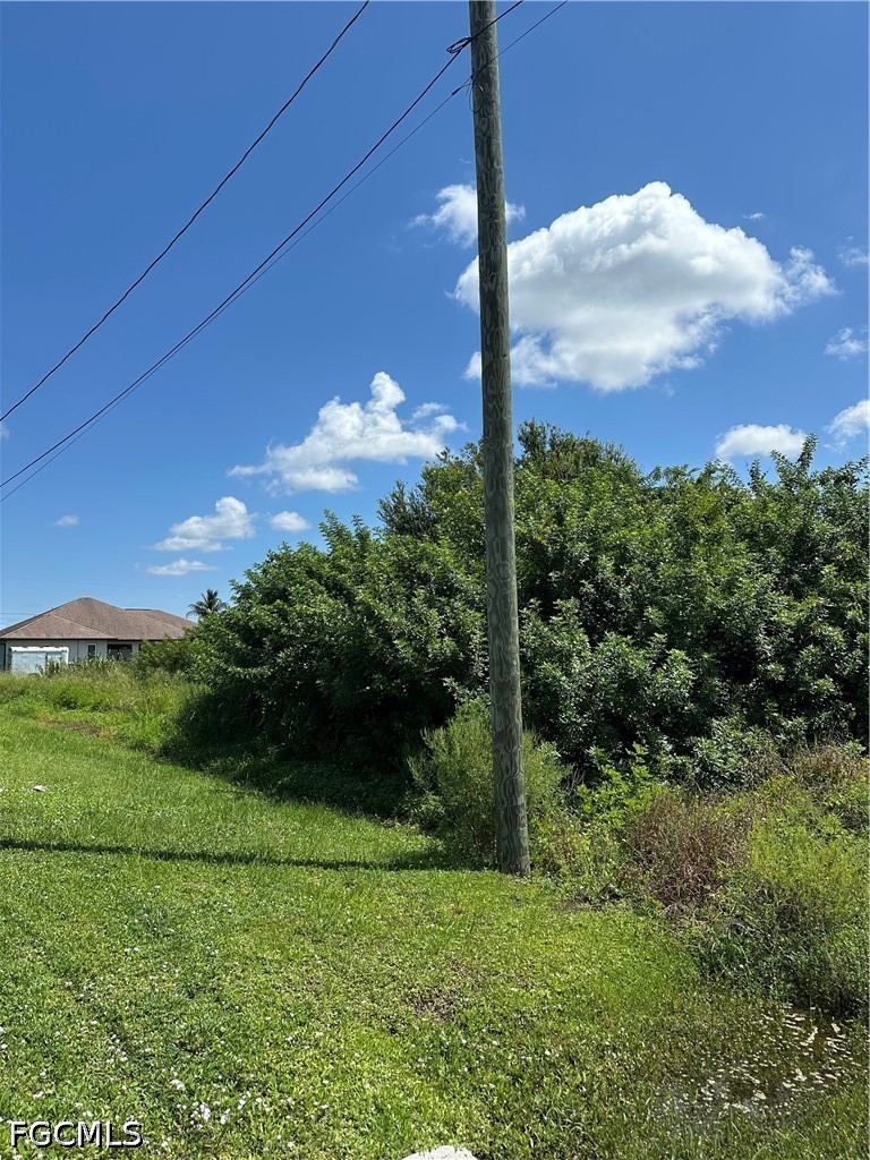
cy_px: 580
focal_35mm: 24
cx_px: 435
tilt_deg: +5.8
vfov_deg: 71.6
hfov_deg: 56.8
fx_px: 804
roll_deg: +0.5
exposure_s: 1/5000
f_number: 1.78
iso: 80
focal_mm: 6.86
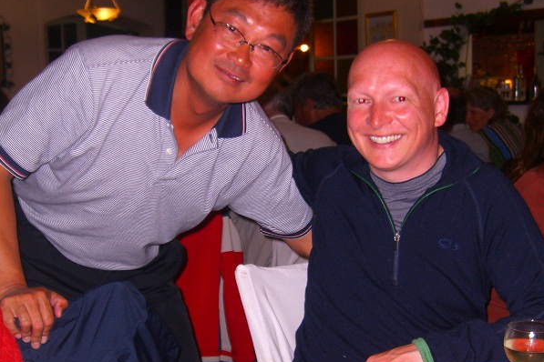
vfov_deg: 25.4
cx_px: 272
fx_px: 801
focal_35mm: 53
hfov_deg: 37.5
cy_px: 227
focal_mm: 7.9
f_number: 2.8
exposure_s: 1/60
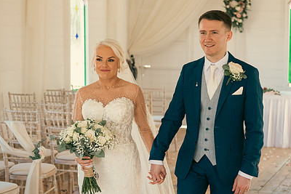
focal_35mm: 90
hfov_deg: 22.6
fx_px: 728
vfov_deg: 15.2
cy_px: 110
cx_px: 150
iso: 400
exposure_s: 1/200
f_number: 3.5
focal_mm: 62
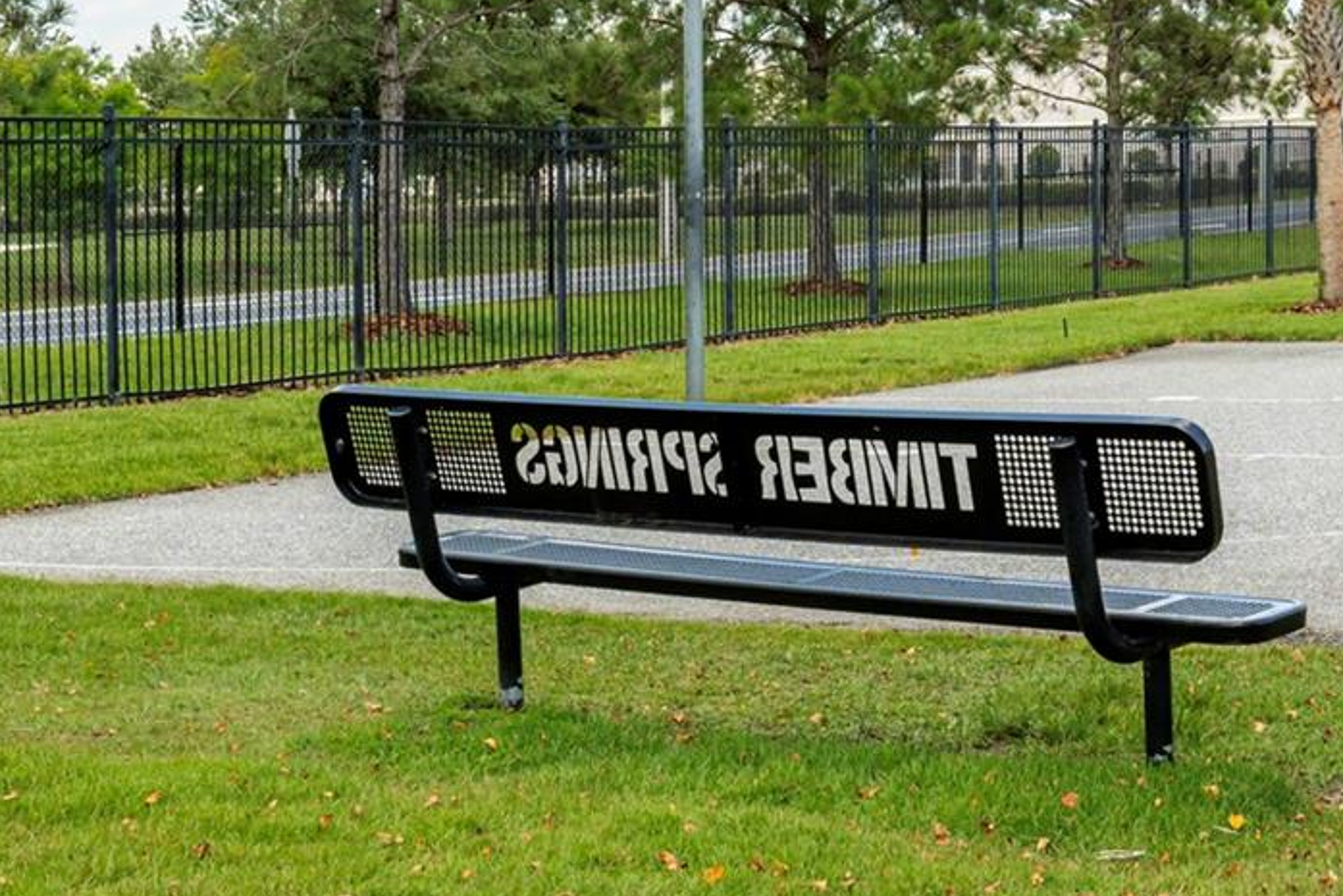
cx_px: 923
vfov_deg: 16.9
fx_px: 2953
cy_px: -8
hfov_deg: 25.5
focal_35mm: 79
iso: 200
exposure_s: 1/500
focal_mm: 23
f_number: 8
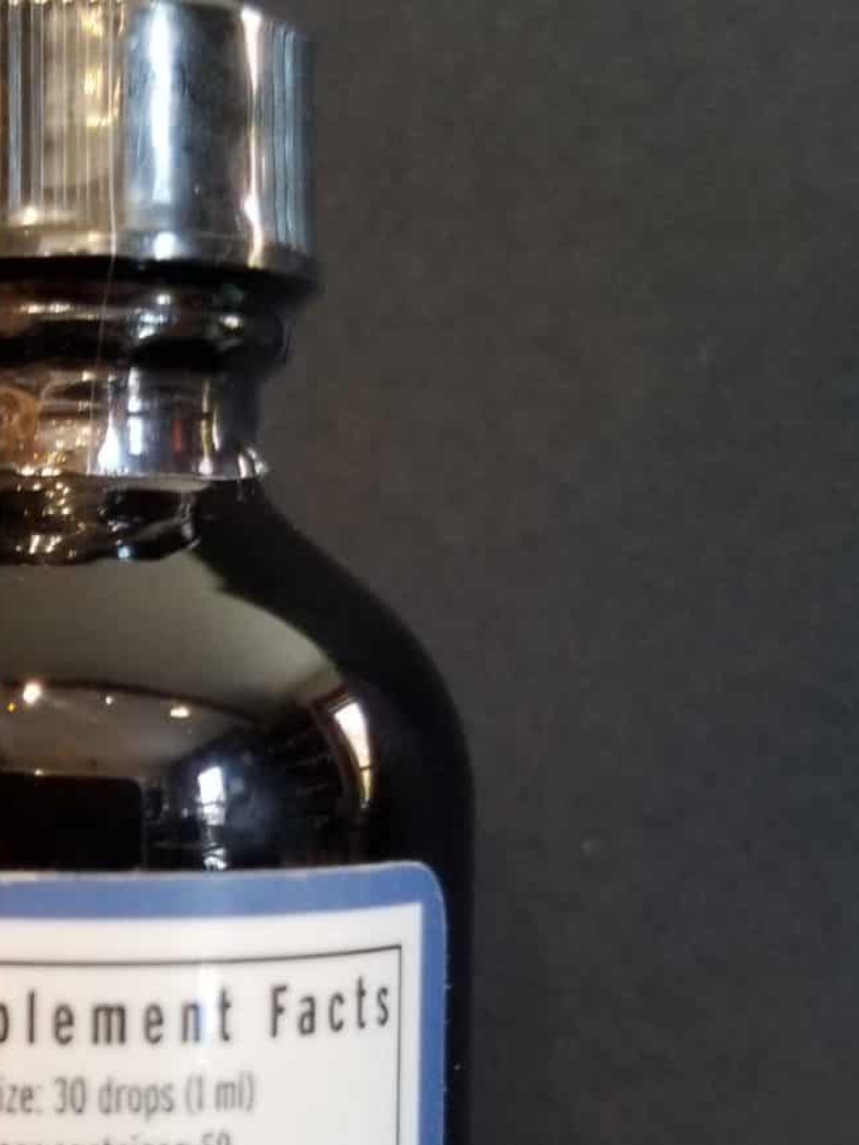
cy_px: 860
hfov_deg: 23.1
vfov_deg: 31.1
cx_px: 13
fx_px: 2018
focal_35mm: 61
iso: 200
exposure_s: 1/30
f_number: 1.7
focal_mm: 4.25
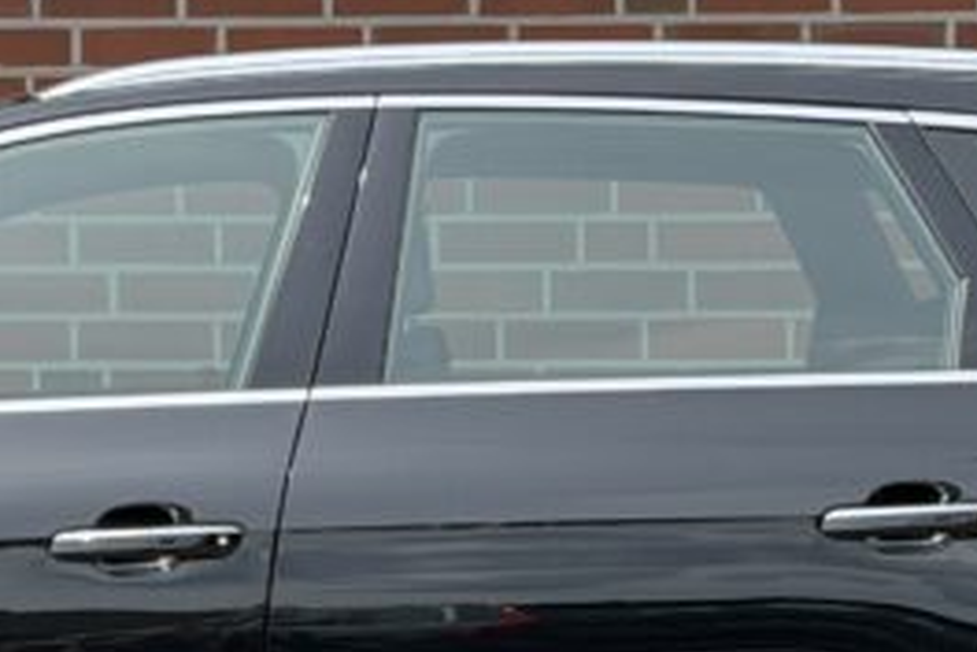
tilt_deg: -3.0
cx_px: 144
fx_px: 5265
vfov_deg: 7.1
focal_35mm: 194
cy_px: 656
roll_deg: +0.6
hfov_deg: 10.6
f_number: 1.78
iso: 80
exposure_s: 1/2667
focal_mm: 6.76
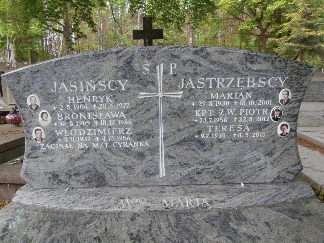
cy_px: 122
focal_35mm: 24
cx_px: 162
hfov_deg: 71.6
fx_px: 225
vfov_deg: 56.8
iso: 100
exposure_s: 1/60
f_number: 3
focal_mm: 4.2
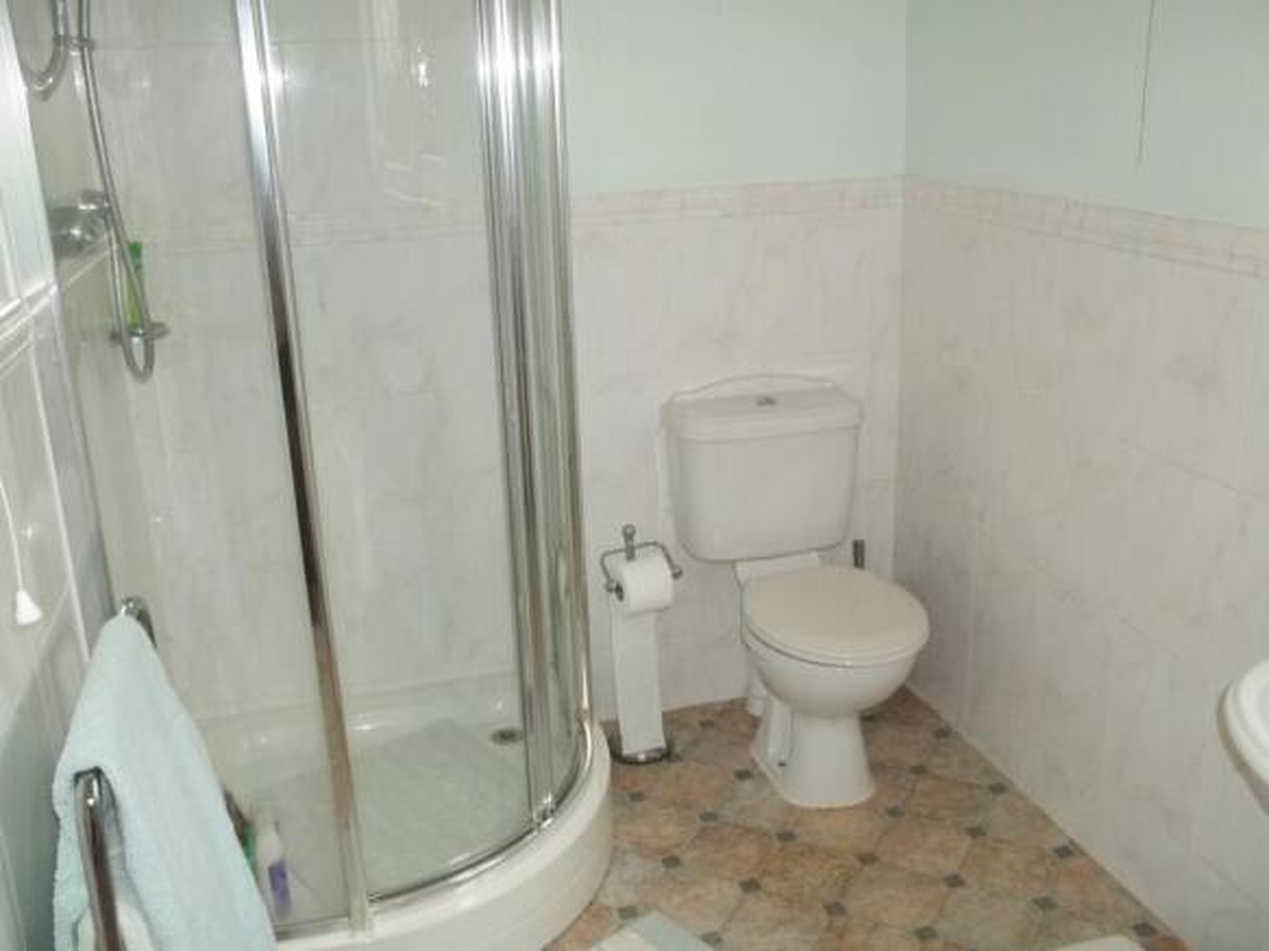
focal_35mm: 33
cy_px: 476
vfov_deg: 42.9
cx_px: 634
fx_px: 1210
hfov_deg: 55.4
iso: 64
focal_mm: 5.9
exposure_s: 1/30
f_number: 3.3
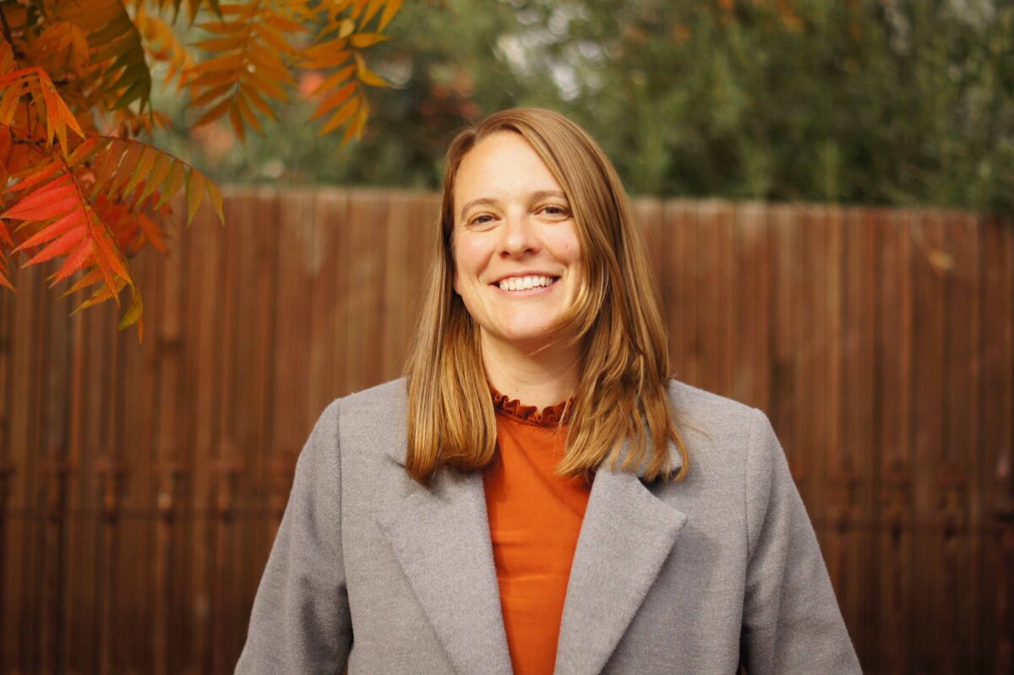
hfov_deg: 27.0
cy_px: 338
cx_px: 507
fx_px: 2112
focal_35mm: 75
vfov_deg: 18.2
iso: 400
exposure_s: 1/4000
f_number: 2
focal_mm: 50
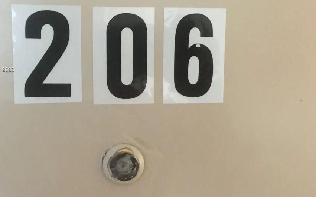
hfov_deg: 52.5
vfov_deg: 34.2
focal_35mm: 37
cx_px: 130
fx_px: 319
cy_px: 70
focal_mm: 4.15
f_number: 2.2
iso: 320
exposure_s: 1/15
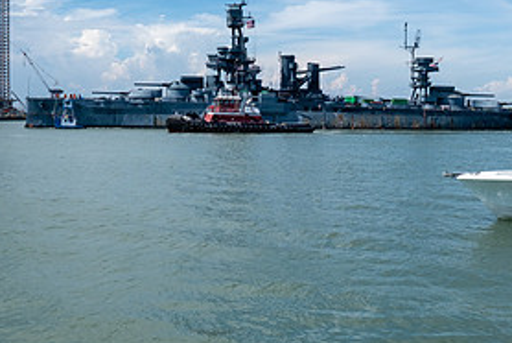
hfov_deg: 39.5
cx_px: 295
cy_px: 161
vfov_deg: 27.1
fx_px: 712
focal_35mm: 50
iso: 160
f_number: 9
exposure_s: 1/750
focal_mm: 16
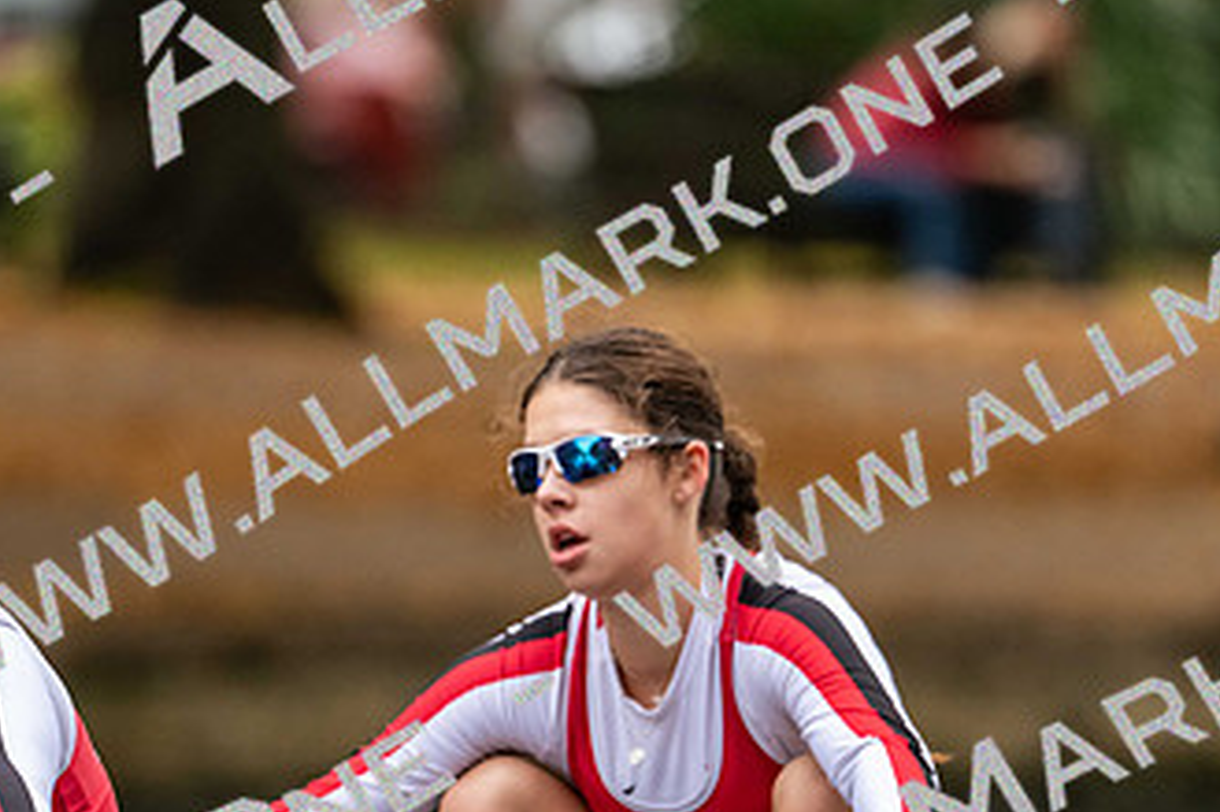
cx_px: 345
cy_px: 710
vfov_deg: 1.9
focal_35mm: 706
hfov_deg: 2.9
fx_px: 23913
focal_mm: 400
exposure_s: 1/2500
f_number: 4.5
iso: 2500
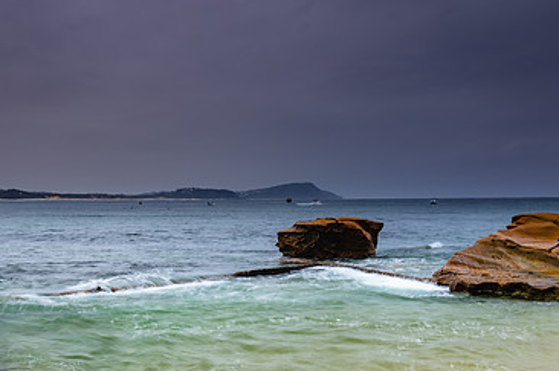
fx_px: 636
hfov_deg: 46.8
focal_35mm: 41
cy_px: 273
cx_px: 192
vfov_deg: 32.0
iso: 100
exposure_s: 1/2
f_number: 9
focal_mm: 24
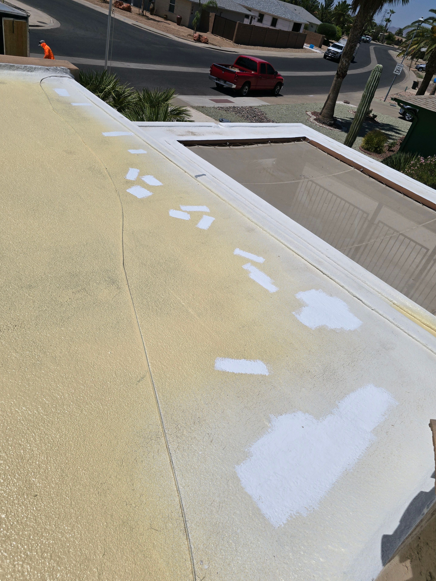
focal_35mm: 24
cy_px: 286
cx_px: 217
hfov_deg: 56.8
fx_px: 403
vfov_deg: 71.6
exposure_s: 1/4145
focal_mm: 6.3
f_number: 1.7
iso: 12
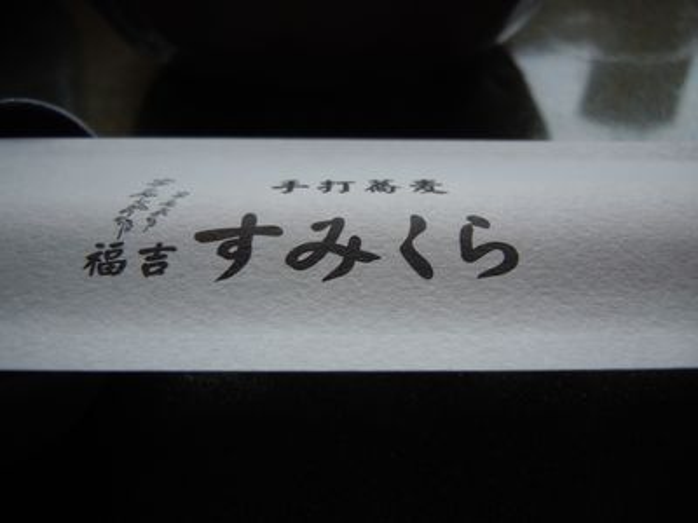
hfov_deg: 55.4
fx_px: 665
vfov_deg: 42.9
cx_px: 349
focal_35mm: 33
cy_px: 262
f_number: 4
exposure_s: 1/250
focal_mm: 5.9
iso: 100
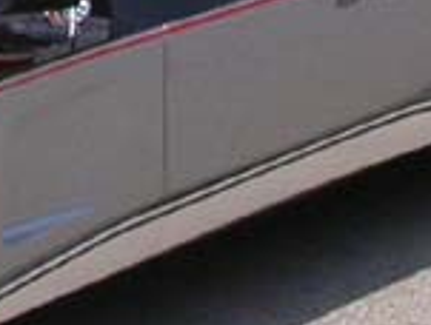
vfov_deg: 5.8
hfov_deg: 7.4
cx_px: -362
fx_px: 3208
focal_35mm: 257
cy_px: -57
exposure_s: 1/308
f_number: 7.5
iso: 100
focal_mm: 7.85
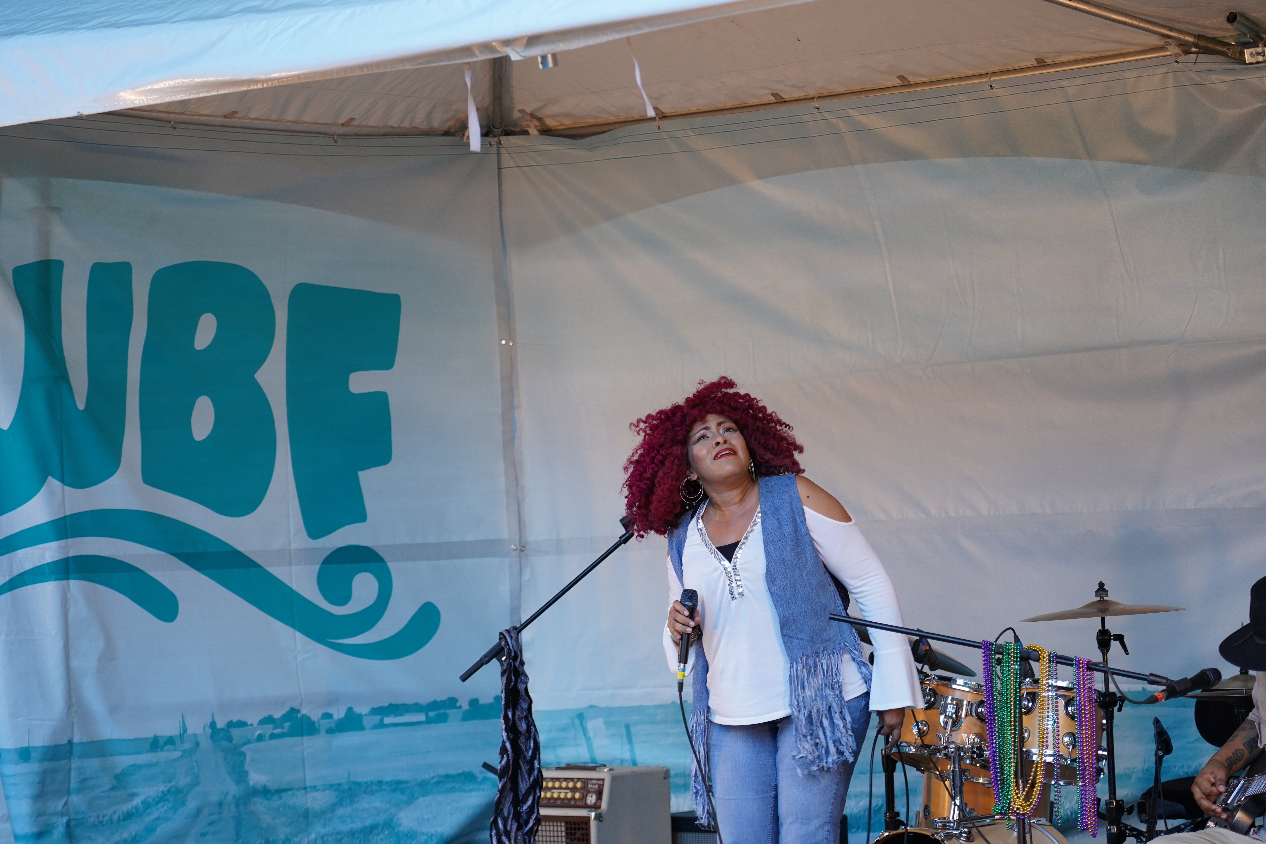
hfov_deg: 19.5
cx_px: 633
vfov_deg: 13.0
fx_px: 3692
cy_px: 422
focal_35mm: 105
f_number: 4
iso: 500
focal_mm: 105
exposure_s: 1/160
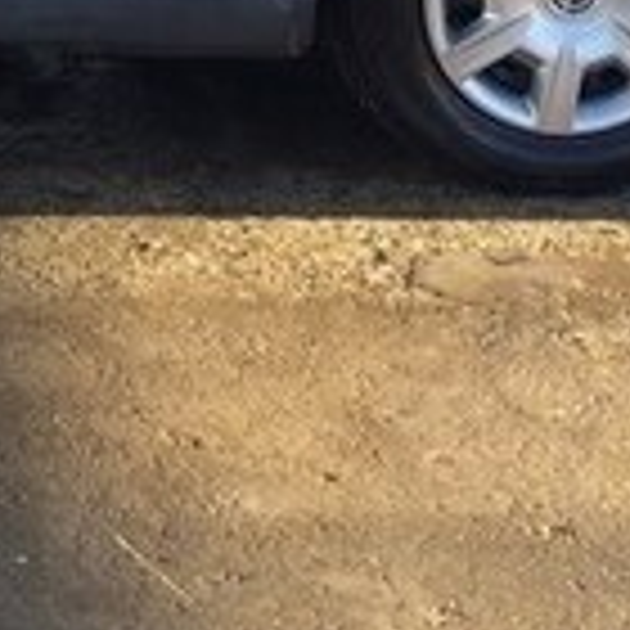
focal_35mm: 121
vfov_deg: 13.9
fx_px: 2491
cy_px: -178
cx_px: -360
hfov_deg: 13.4
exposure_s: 1/270
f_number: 2.2
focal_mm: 4.15
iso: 32
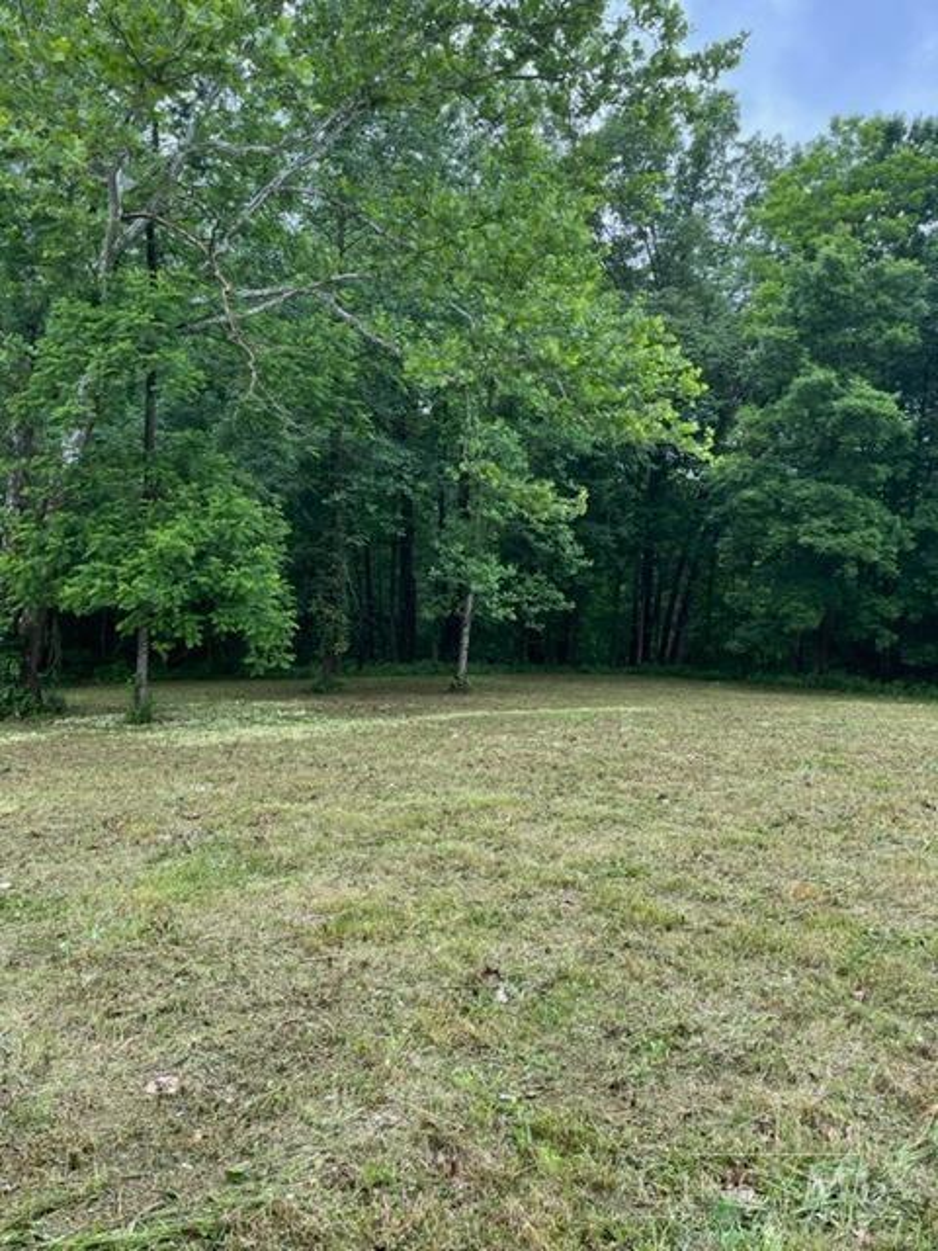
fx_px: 939
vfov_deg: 67.3
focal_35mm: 26
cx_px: 469
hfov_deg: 53.1
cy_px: 626
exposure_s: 1/508
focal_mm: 5.1
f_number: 1.6
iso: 50
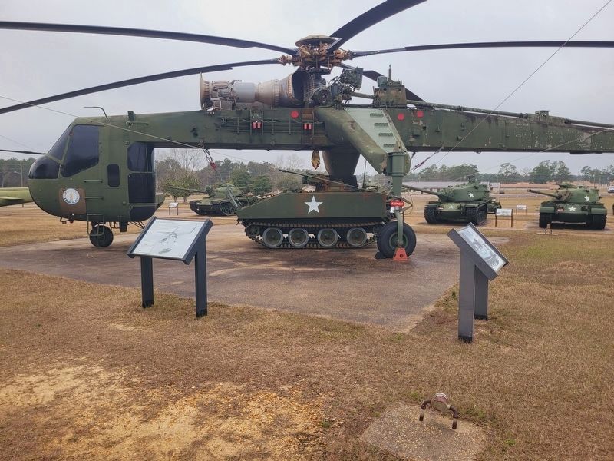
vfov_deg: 53.1
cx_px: 307
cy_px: 230
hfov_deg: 67.3
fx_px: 461
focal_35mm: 26
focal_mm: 5.4
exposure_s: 1/367
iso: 40
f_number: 1.8
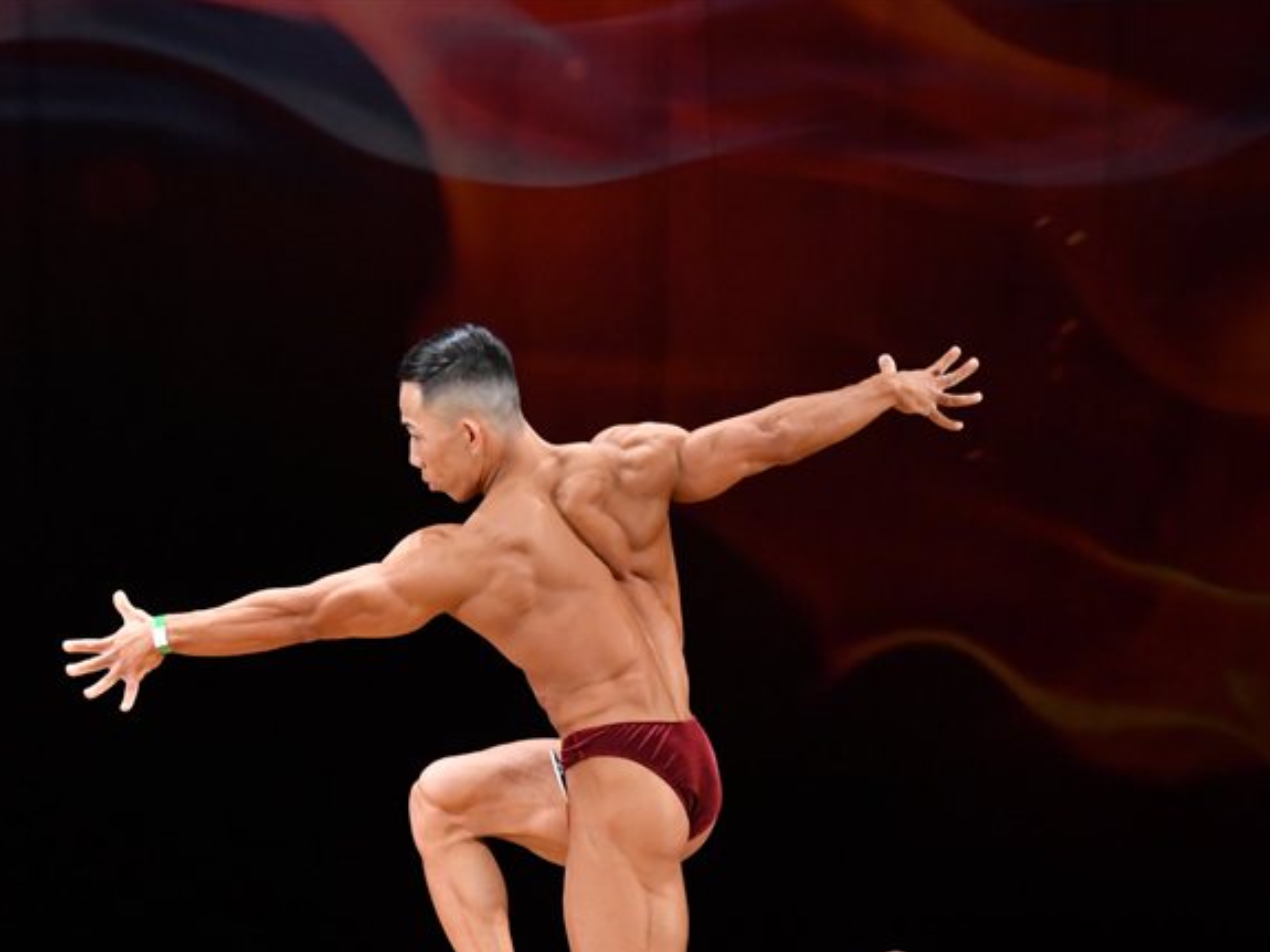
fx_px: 12838
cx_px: 522
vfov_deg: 4.2
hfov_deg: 5.7
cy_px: 568
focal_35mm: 350
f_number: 5.6
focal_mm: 180
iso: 4000
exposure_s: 1/400
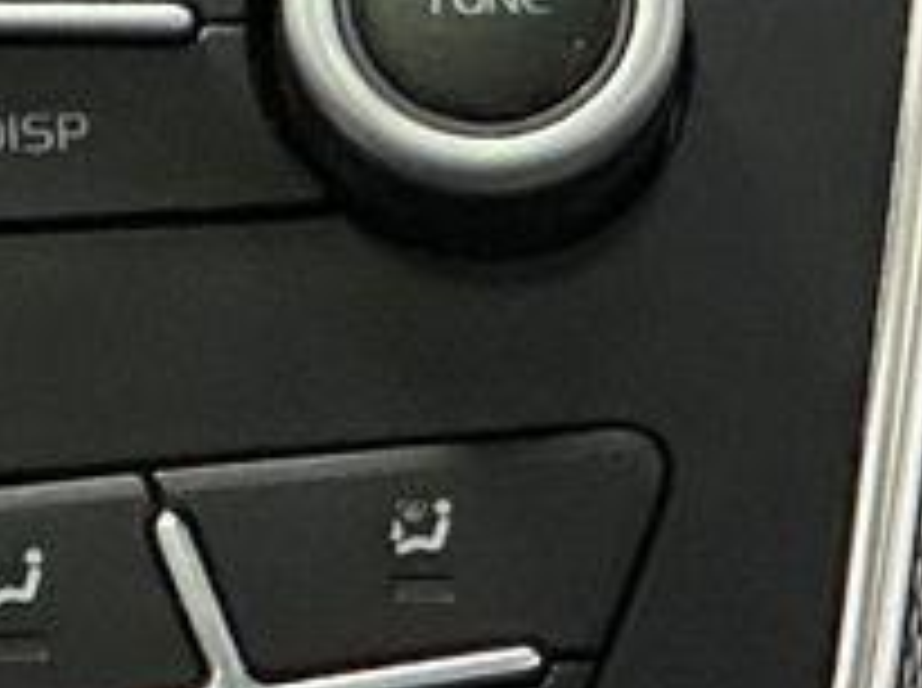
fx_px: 14411
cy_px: -216
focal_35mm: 542
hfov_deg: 3.7
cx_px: -445
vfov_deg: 2.7
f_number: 2.8
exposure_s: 1/34
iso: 640
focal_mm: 9
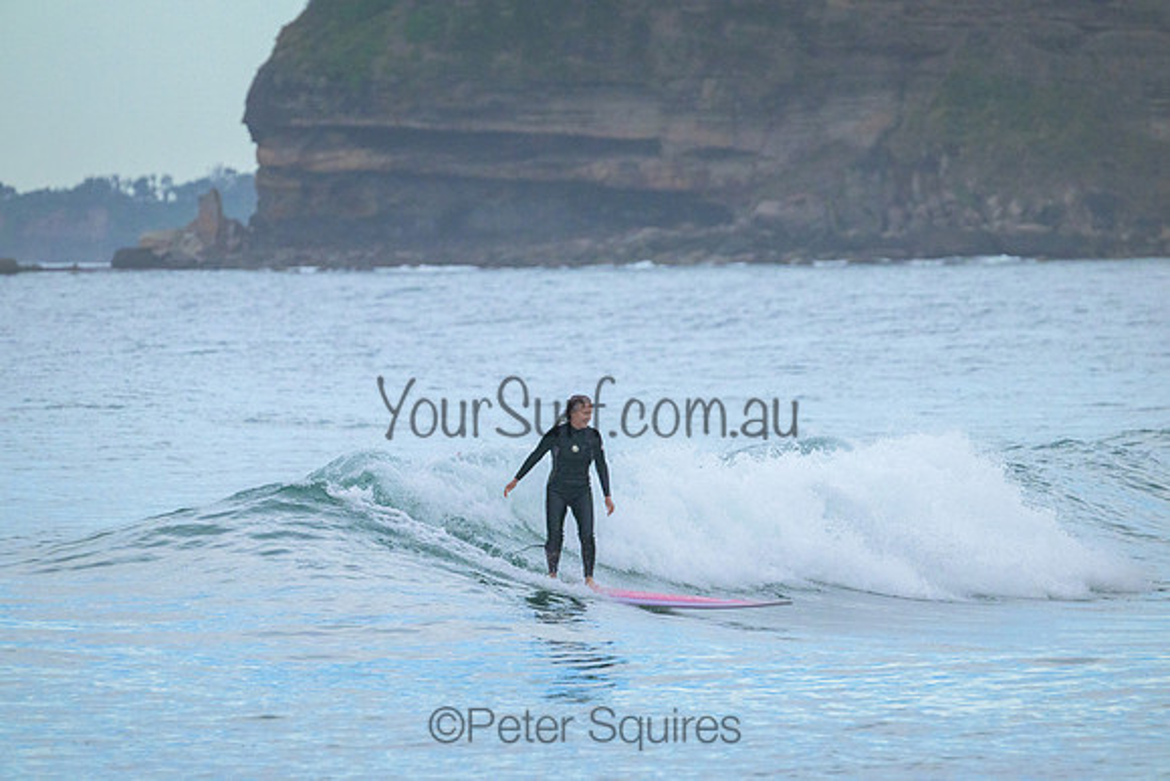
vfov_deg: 2.5
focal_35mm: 550
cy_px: 390
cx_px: 585
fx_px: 17878
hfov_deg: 3.7
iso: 4500
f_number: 11
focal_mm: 550
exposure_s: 1/1250
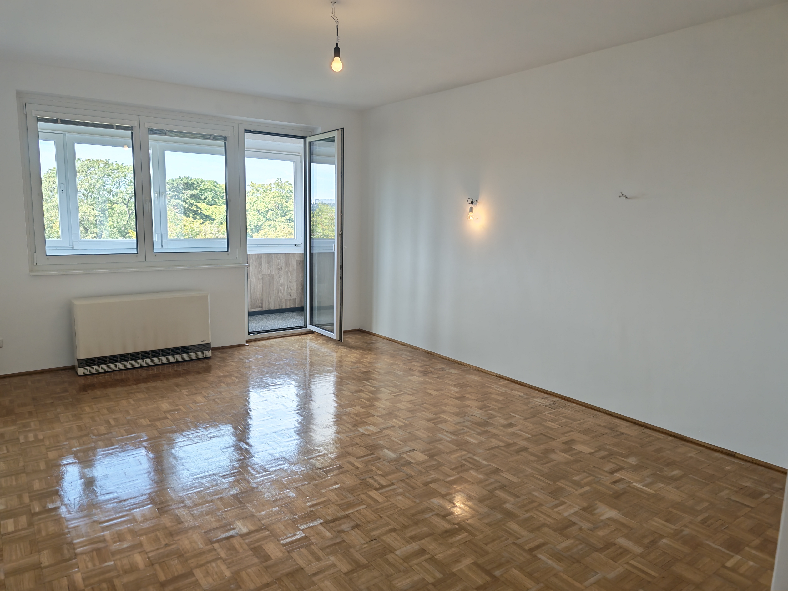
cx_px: 394
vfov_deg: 58.9
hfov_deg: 73.9
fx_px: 524
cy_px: 296
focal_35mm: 23
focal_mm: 6.55
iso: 100
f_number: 1.6
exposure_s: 1/100
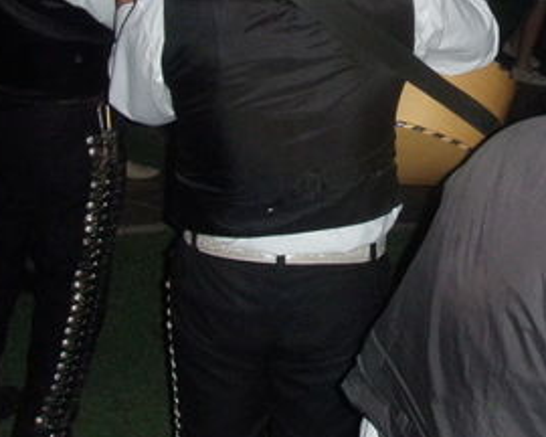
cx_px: 455
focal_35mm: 88
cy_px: -2
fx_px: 1422
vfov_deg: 17.1
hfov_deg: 21.4
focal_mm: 6.7
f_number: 3.5
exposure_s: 1/30
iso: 320
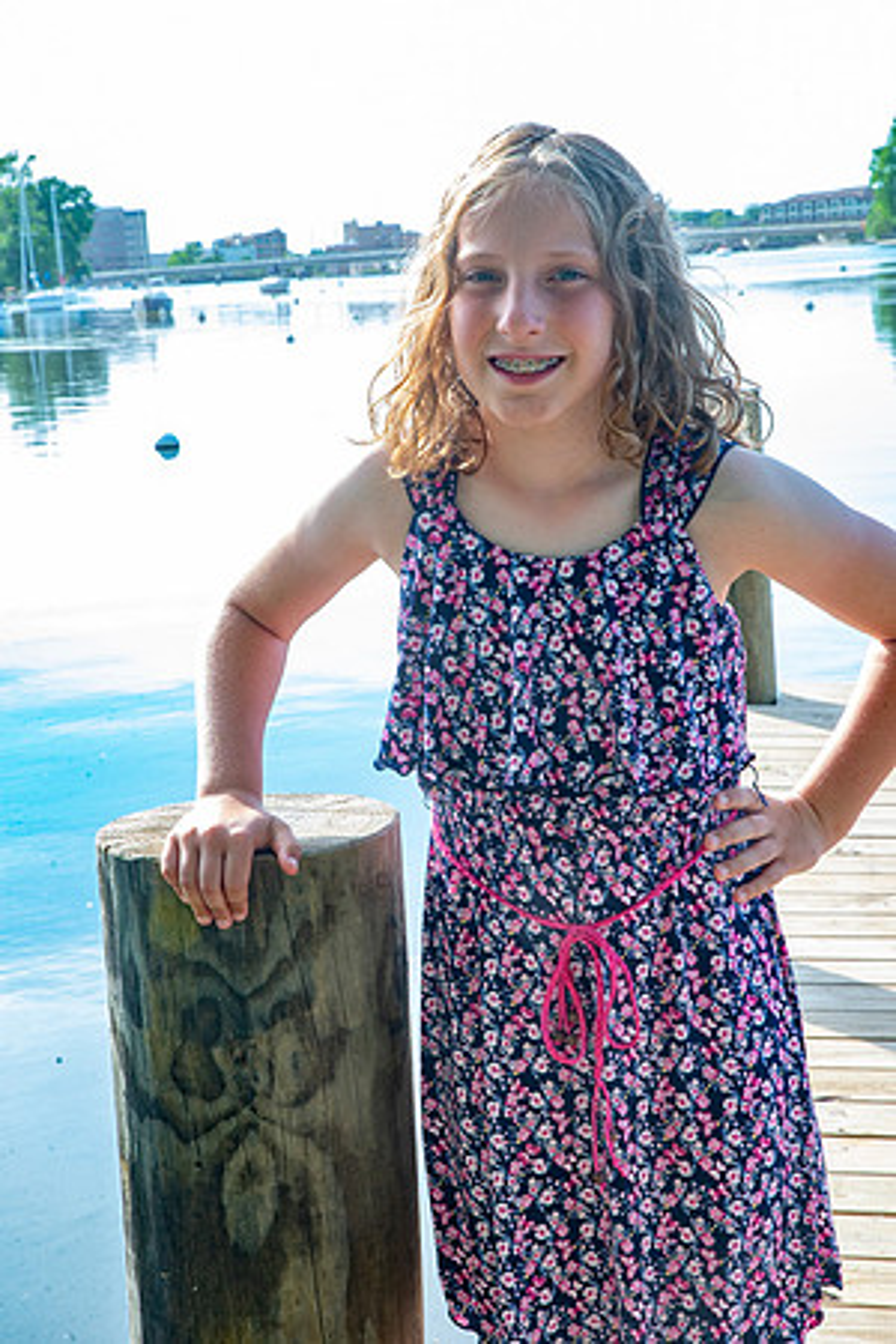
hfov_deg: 19.5
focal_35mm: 70
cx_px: 448
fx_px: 2613
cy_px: 672
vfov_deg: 28.8
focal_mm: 70
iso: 800
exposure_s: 1/60
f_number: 20
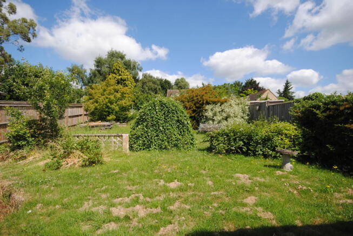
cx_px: 176
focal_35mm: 20
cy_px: 118
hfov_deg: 85.4
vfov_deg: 63.4
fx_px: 191
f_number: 8
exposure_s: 1/250
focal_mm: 13
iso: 100
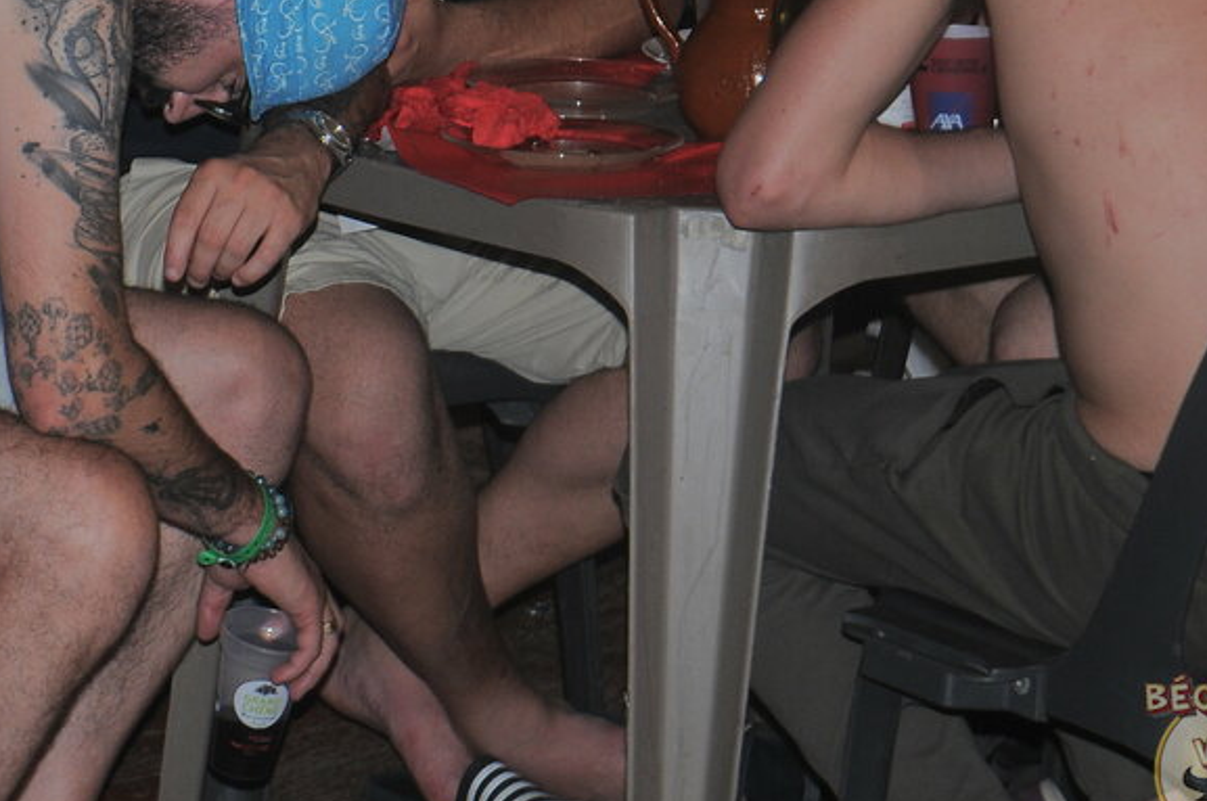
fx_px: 5323
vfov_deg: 8.6
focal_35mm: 159
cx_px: 56
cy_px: 22
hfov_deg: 12.8
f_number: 4.5
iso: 220
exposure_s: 1/60
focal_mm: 50
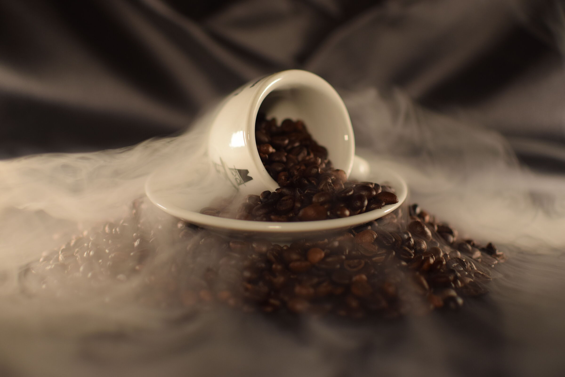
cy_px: 188
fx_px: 824
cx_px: 282
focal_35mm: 52
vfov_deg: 25.8
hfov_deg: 37.9
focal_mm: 35
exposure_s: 1/180
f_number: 1.8
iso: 250
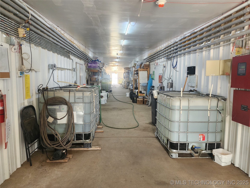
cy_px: 94
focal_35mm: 23
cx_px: 125
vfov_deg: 58.9
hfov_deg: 73.9
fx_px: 166
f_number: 1.8
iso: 250
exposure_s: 1/120
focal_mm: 6.4
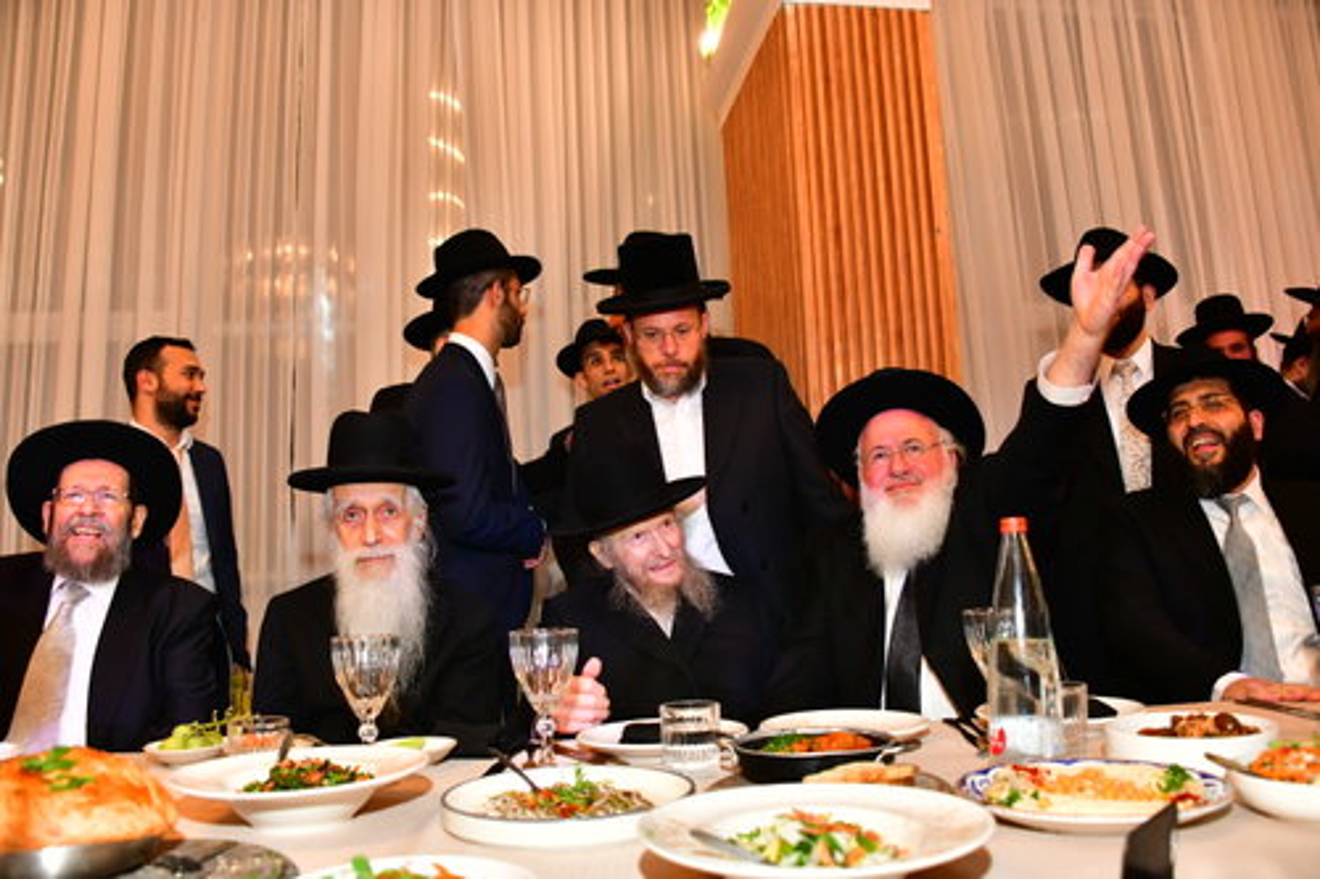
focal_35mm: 28
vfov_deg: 46.4
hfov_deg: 65.5
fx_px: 1026
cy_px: 440
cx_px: 660
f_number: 5.6
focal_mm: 28
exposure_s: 1/160
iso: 2500
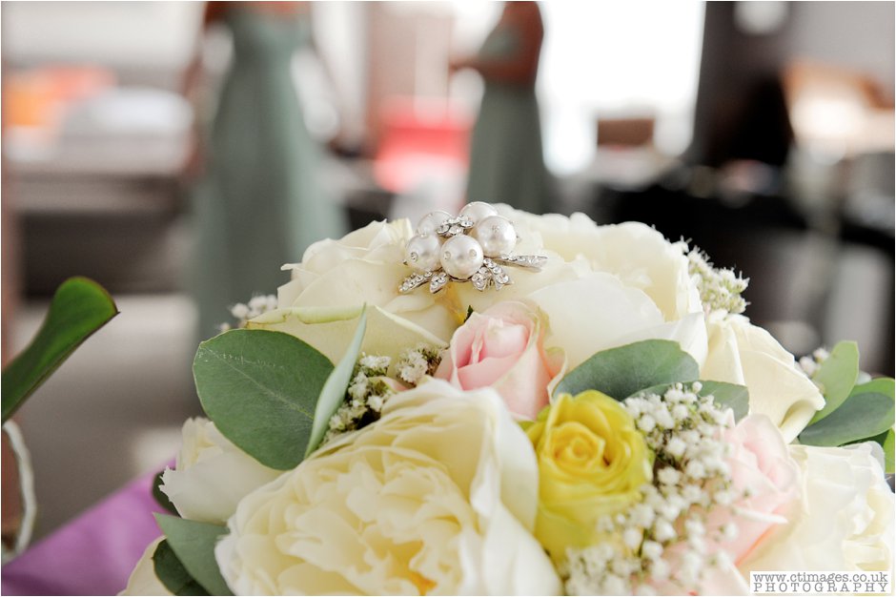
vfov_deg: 24.6
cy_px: 298
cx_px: 448
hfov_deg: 36.3
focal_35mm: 55
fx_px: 1368
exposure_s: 1/320
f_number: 5
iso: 640
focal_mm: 55
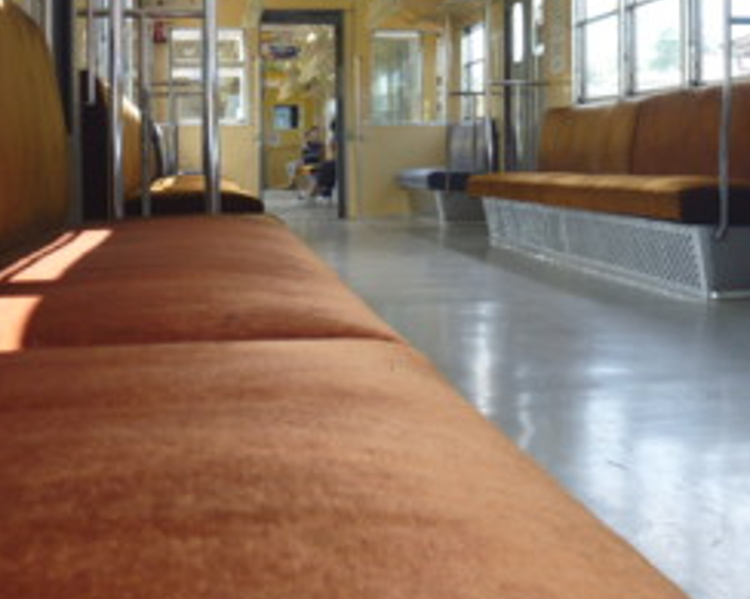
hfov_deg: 29.4
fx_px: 1398
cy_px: 178
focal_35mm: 63
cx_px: 587
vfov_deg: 24.0
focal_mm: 6.3
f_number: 3.5
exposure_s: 1/50
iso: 80
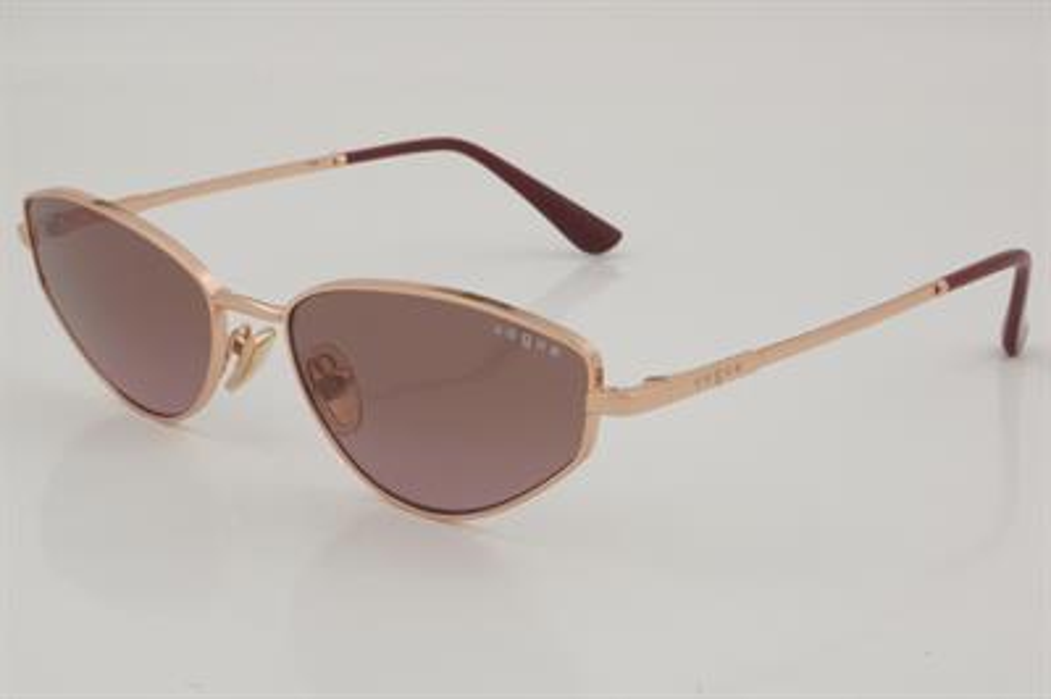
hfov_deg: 27.0
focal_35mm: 75
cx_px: 526
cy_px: 350
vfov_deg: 18.2
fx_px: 2188
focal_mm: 50
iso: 100
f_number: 32
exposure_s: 1/3
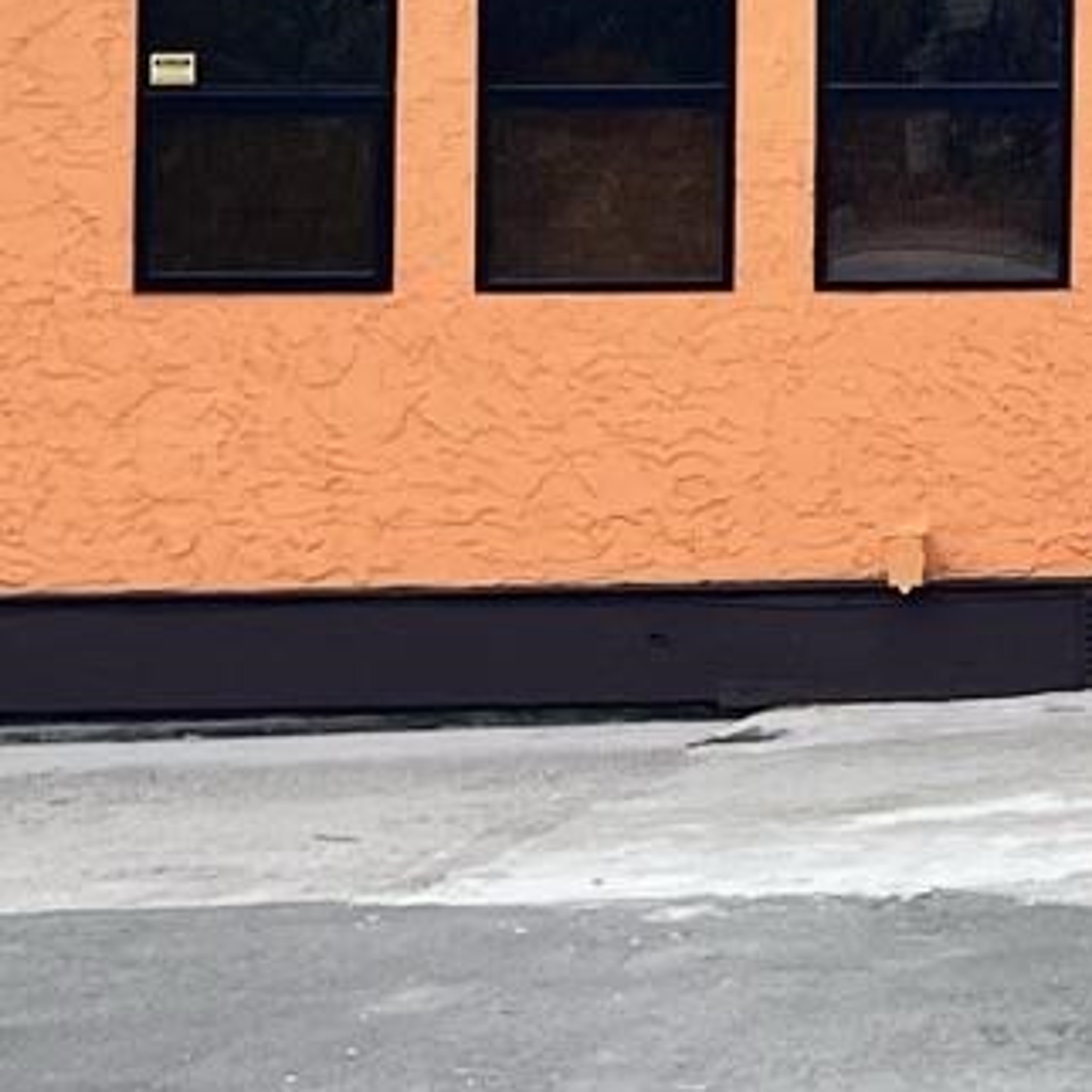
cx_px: 2550
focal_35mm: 146
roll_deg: -0.4
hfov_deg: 10.4
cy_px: -234
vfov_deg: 11.7
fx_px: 5211
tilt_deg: +2.4
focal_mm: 5.7
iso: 50
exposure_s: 1/2571
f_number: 1.5
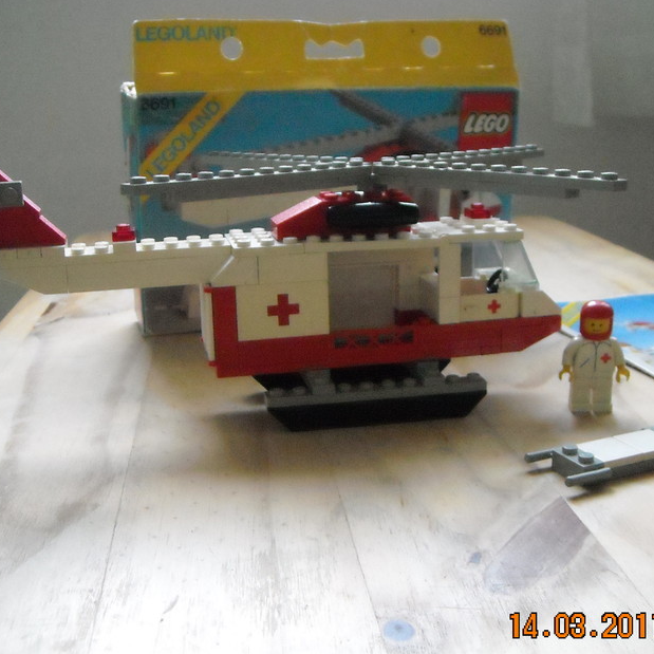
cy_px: 344
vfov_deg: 37.5
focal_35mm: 45
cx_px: 324
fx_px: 962
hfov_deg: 37.6
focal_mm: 5.7
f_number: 2.8
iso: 800
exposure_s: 1/40
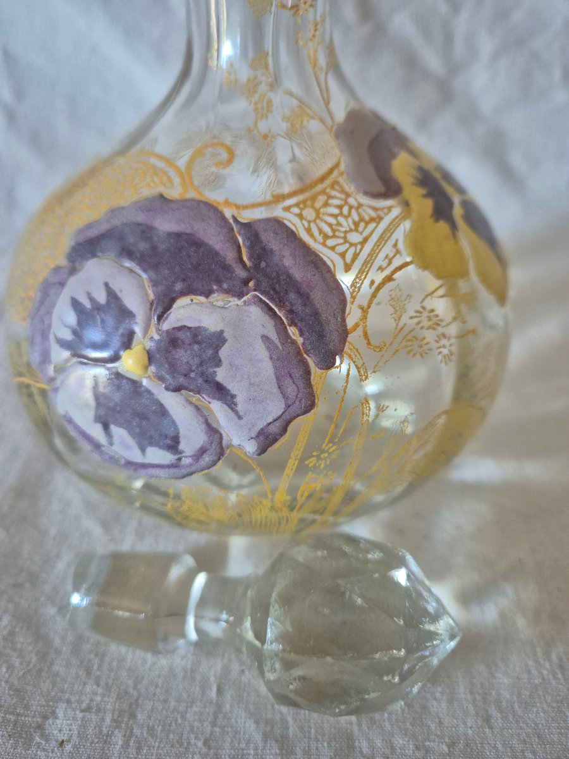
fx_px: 504
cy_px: 380
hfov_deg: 58.9
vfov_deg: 73.9
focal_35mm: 23
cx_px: 284
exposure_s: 1/100
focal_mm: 5.4
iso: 800
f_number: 1.8
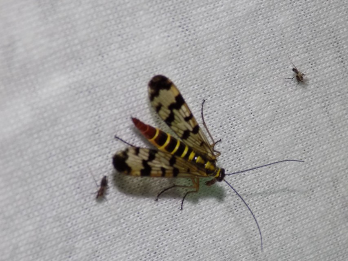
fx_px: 1548
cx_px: 174
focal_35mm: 154
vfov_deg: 9.6
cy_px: 130
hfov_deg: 12.8
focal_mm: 27.3
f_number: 5.2
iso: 200
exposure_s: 1/30
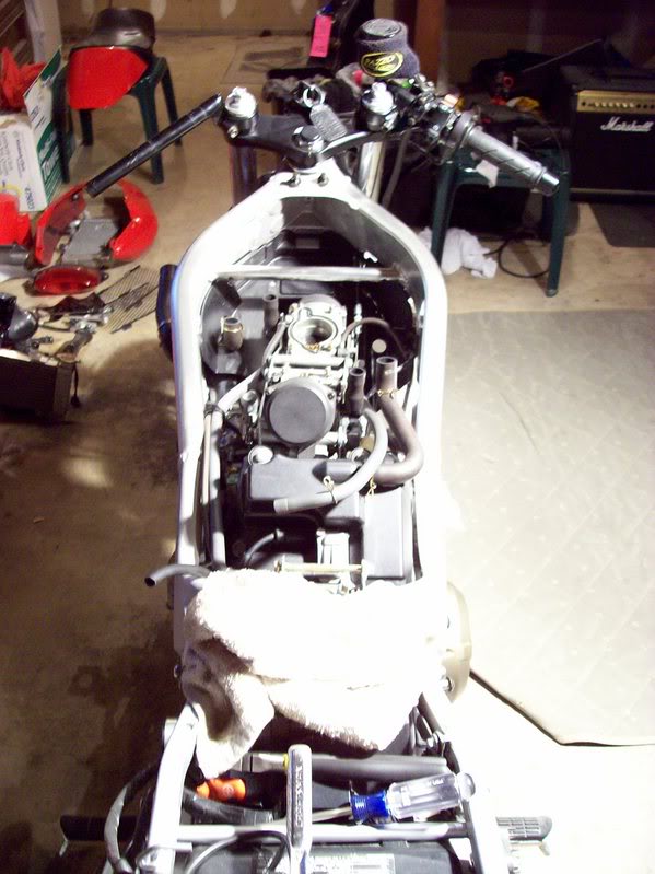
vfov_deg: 51.4
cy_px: 437
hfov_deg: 39.6
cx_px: 328
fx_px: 908
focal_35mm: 36
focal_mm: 6
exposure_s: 1/5.21
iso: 160
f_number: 2.7
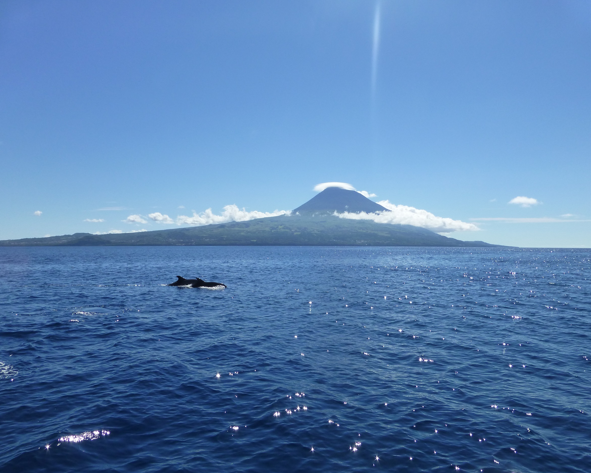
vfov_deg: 54.9
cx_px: 295
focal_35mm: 26
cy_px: 230
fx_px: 455
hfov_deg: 66.0
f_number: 4
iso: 160
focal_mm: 4.3
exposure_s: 1/1600
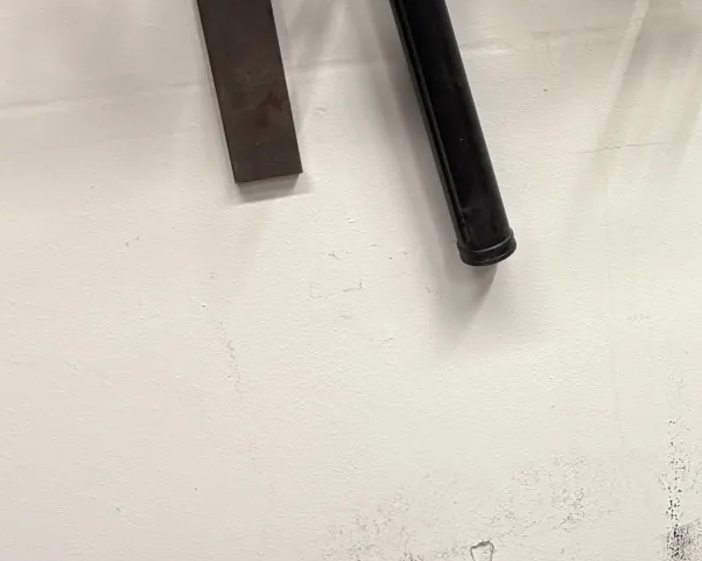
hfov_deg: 20.7
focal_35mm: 81
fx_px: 1682
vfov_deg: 18.9
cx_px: 992
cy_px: 183
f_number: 1.6
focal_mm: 5.96
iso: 100
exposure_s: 1/100
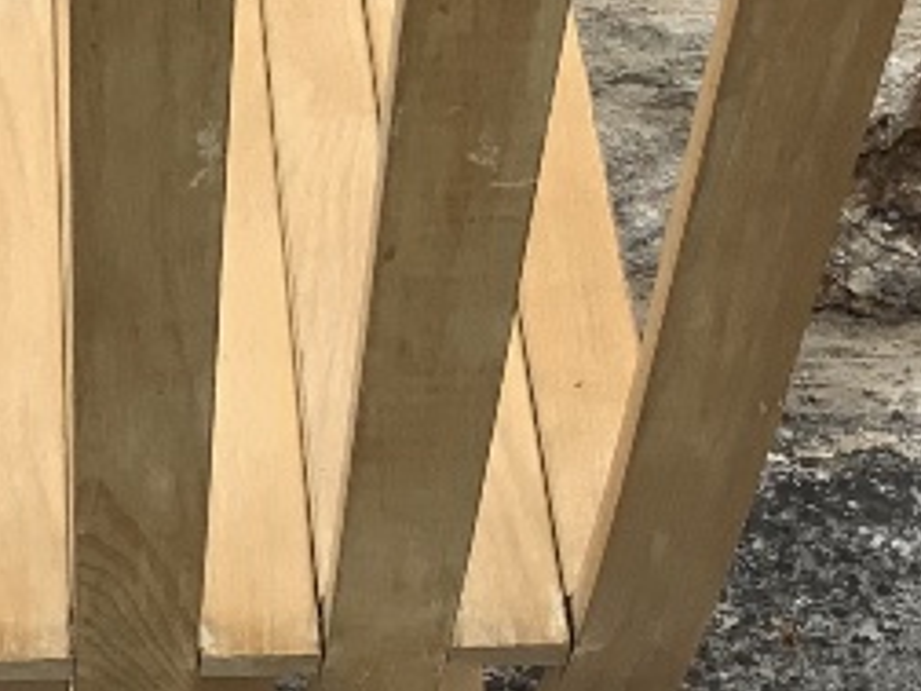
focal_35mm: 138
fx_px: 3672
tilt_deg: -40.9
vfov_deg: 10.7
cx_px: 168
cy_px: 435
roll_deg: -2.2
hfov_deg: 14.2
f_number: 1.8
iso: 16
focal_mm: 3
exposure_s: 1/514
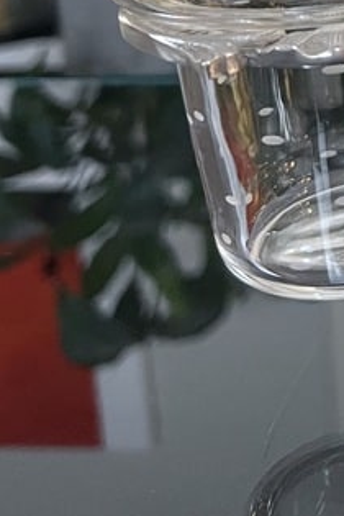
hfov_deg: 14.0
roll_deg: +1.3
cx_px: 601
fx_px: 1261
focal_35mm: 88
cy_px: -128
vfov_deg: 21.3
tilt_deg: -10.6
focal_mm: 5.7
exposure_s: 1/50
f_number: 1.5
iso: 320
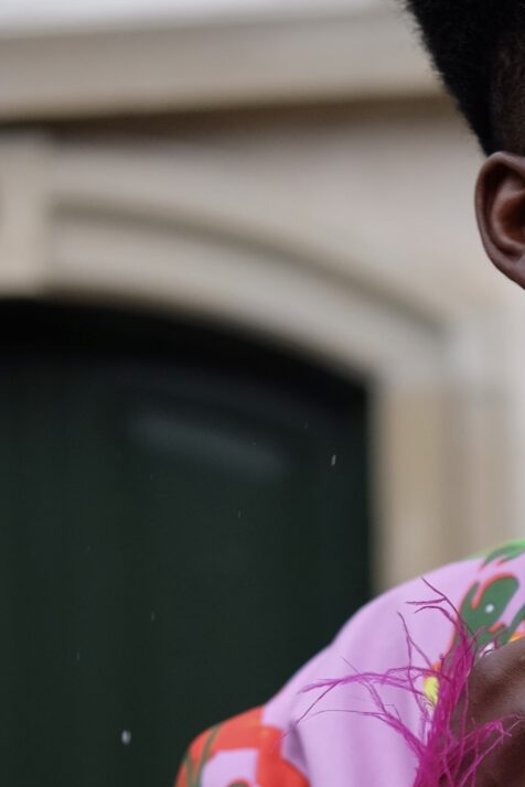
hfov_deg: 7.1
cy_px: 878
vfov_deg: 10.7
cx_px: 738
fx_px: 4156
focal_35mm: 190
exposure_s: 1/500
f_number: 2.2
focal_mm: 35
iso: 200
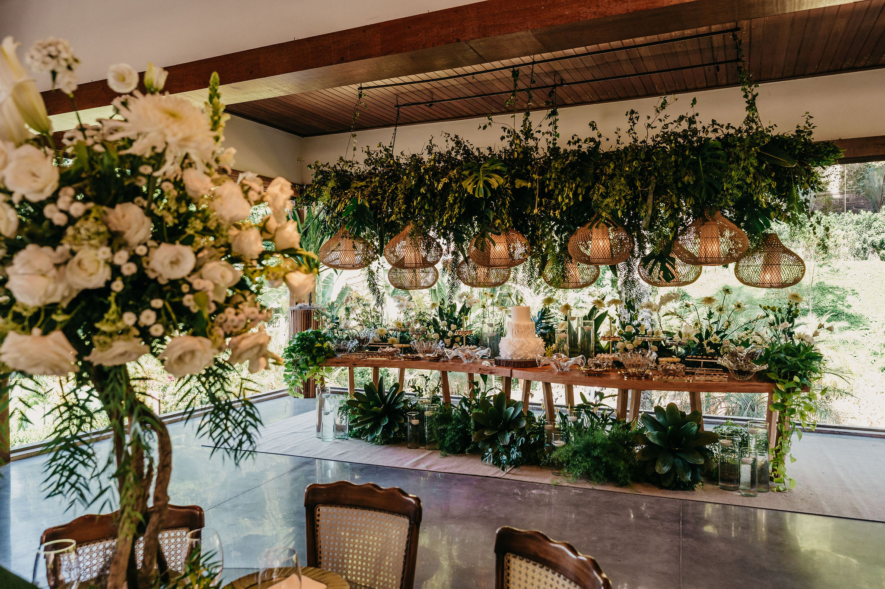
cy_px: 294
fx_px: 639
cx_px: 442
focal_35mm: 26
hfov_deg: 69.4
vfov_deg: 49.5
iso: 1000
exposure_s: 1/160
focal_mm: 26
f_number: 4.5
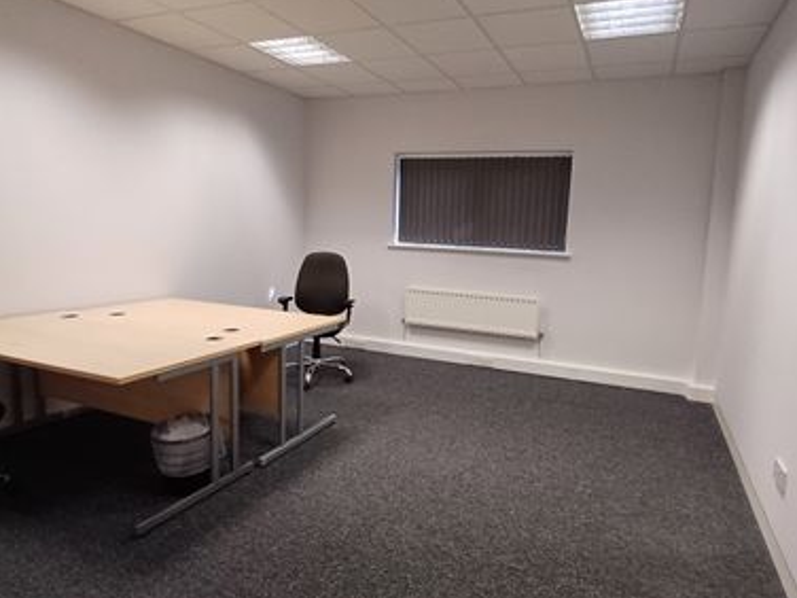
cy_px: 303
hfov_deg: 90.9
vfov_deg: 74.7
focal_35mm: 17
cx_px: 422
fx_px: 391
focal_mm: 1.64
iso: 160
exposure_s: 1/50
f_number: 2.2
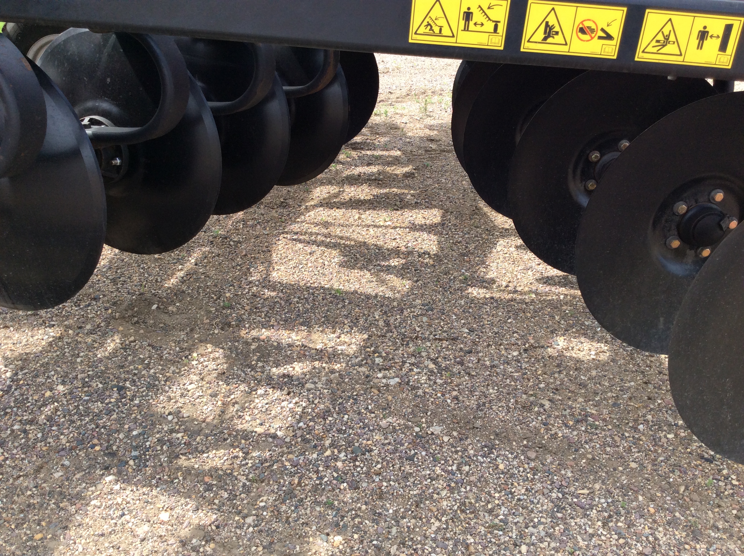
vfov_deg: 44.1
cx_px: 372
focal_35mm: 32
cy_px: 278
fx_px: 687
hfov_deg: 56.9
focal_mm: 3.3
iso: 32
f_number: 2.4
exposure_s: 1/411
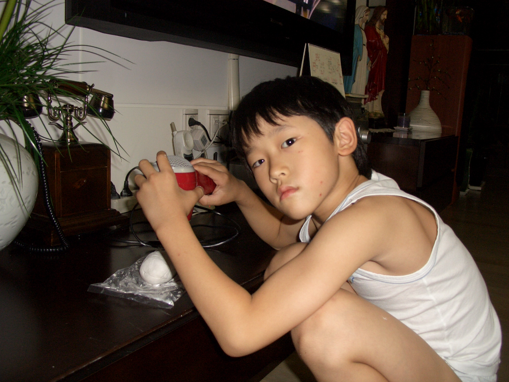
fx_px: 485
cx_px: 254
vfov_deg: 42.9
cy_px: 191
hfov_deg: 55.4
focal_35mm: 33
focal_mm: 7.1
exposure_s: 1/60
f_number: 2.8
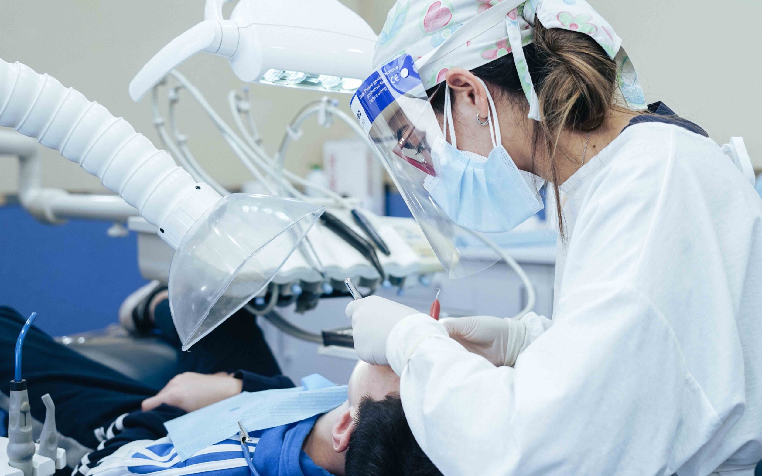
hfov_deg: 38.9
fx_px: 1080
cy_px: 221
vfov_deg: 24.9
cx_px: 384
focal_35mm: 52
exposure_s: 1/100
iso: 320
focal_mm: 50
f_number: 3.5
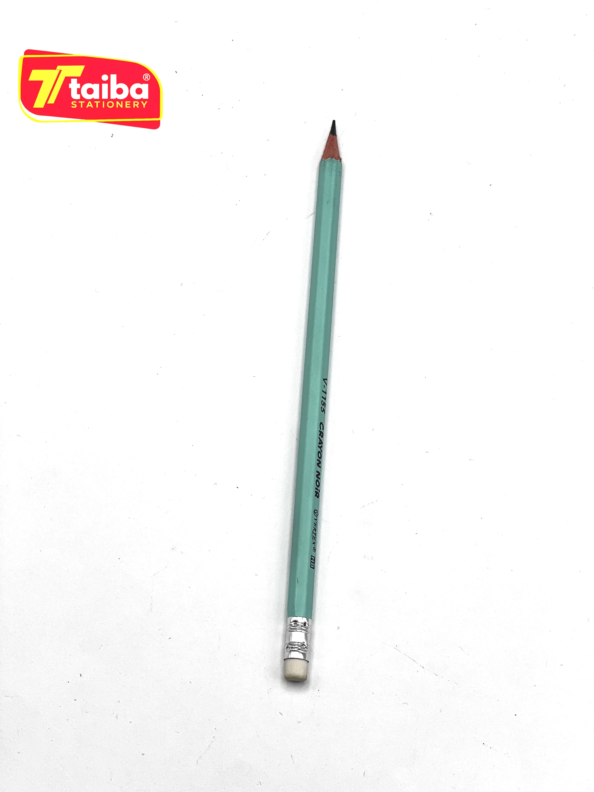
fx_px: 1762
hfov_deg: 19.1
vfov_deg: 25.3
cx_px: 297
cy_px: 396
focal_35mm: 77
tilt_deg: -70.9
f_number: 2.8
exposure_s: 1/299
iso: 32
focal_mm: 9
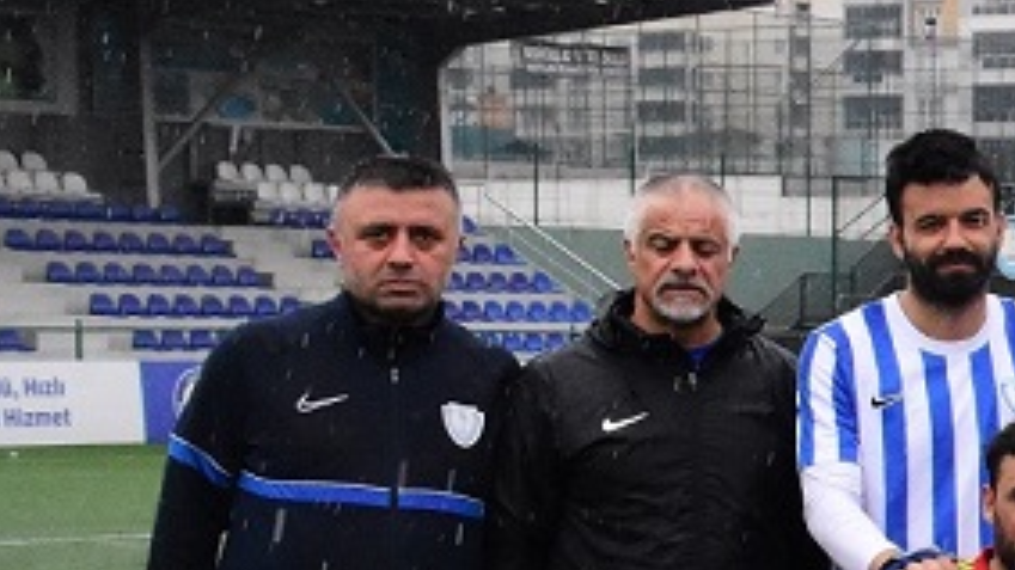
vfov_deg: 7.5
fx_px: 4359
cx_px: 1797
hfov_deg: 12.2
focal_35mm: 162
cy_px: 445
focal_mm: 27
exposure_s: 1/640
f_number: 13
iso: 4000
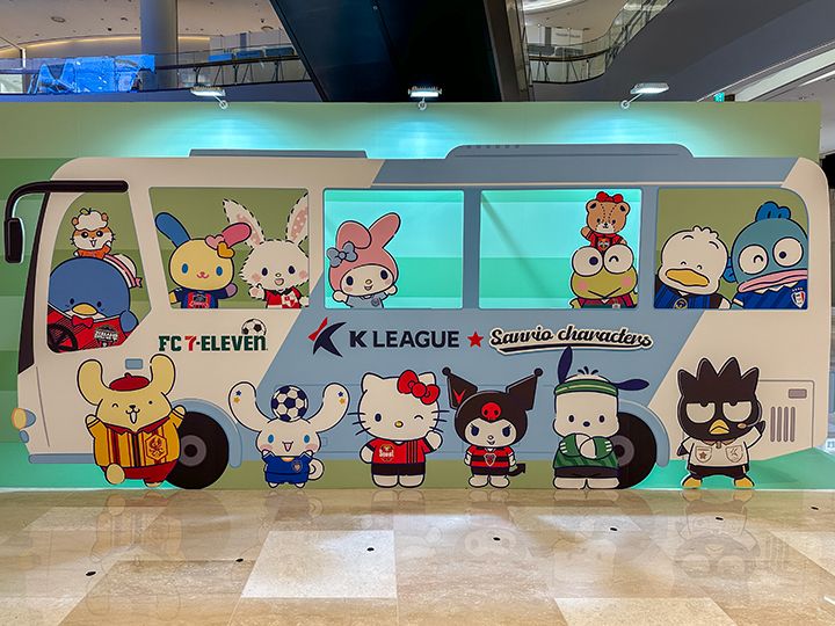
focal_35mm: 24
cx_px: 418
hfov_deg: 71.6
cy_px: 313
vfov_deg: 56.8
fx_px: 579
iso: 80
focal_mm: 6.86
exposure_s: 1/120
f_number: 1.8
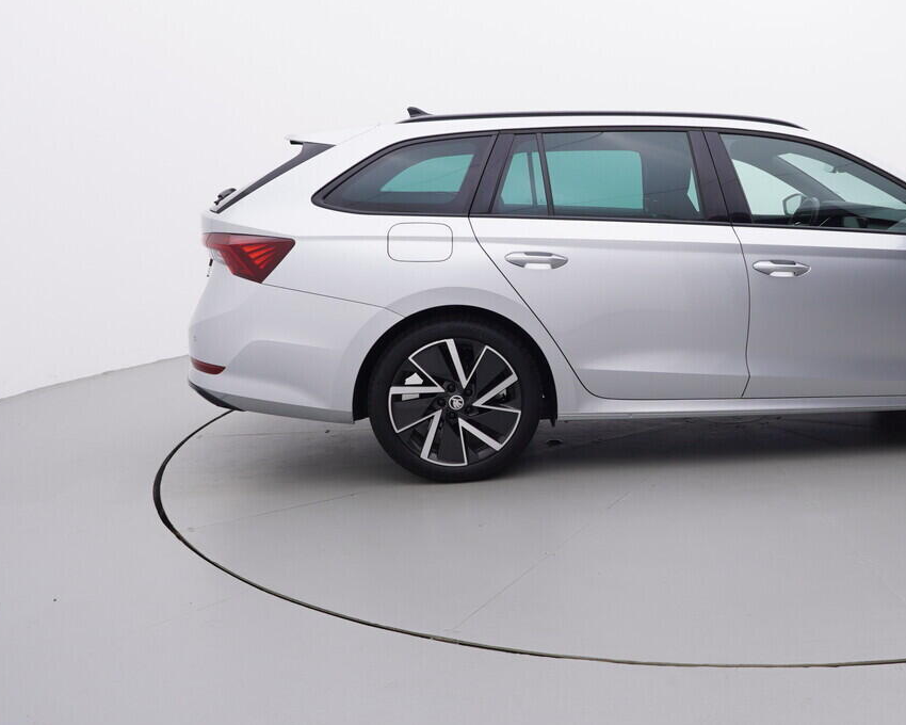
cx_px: 700
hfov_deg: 48.2
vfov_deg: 41.3
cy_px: 322
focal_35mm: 36
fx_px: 960
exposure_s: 1/80
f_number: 5
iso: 200
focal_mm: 15
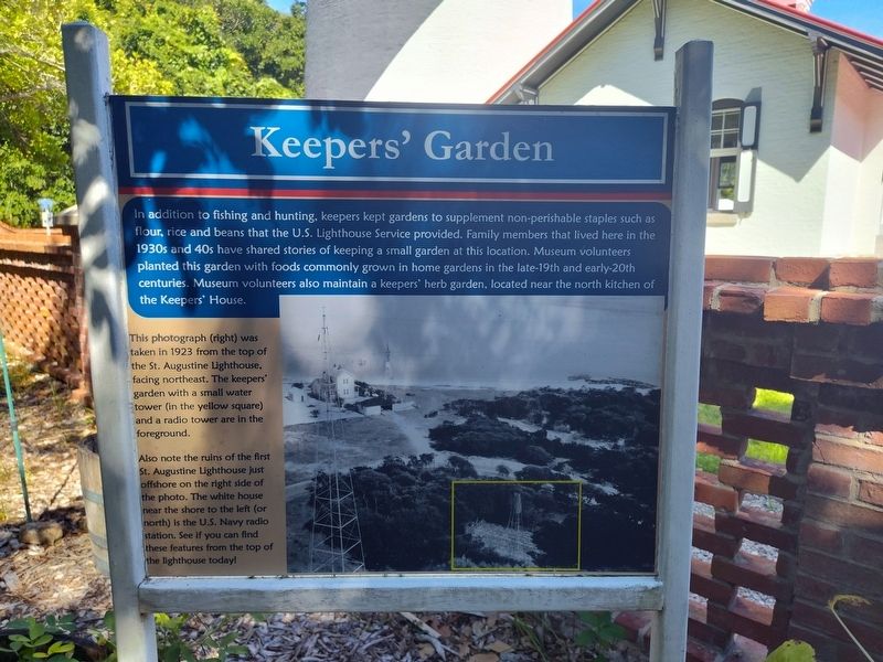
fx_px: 587
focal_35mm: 23
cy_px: 331
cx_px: 442
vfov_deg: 58.9
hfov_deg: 73.9
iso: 100
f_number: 1.8
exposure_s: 1/324
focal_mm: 5.56
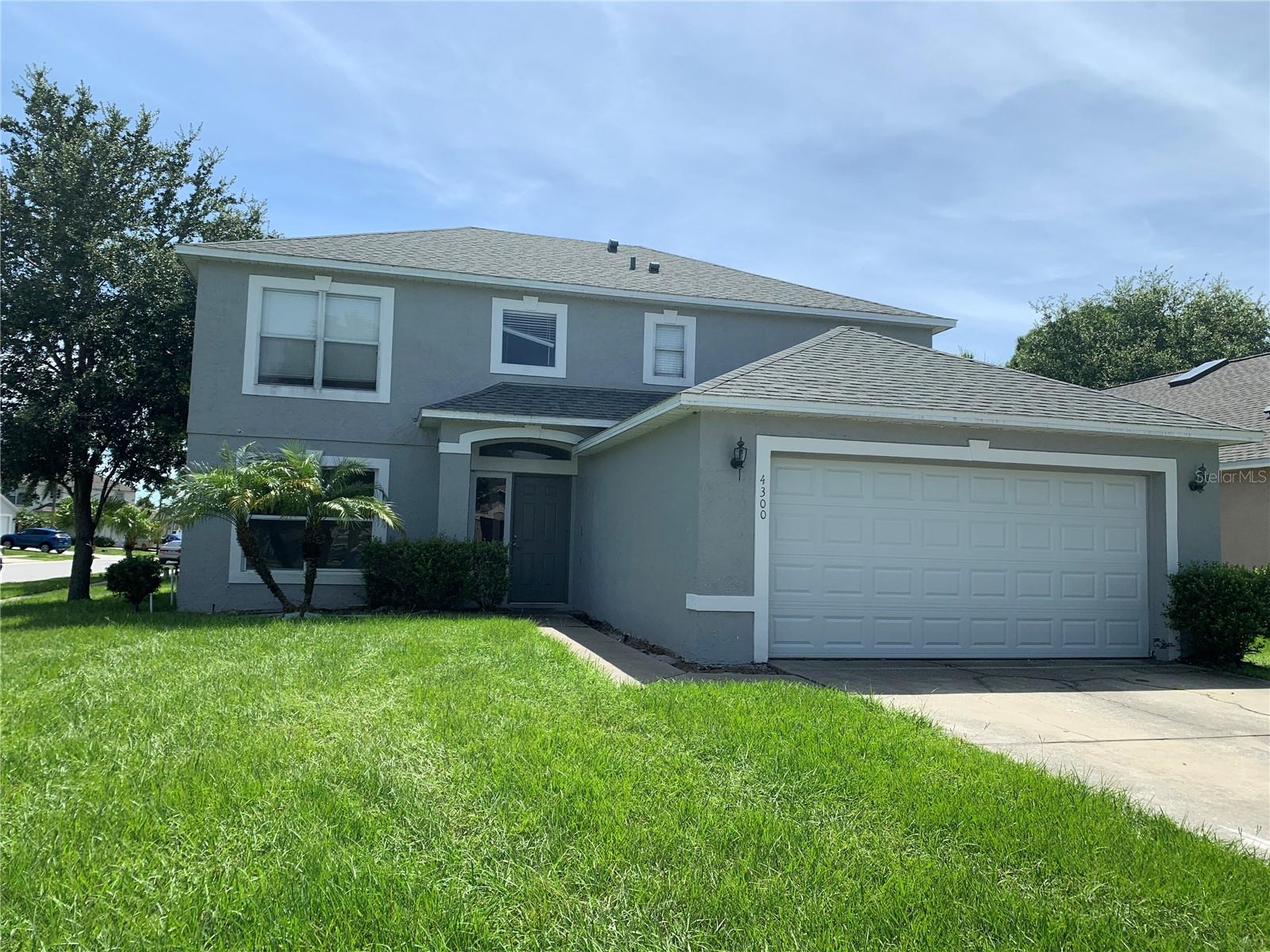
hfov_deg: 67.3
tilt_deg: +6.2
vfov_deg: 53.1
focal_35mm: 26
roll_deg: -2.2
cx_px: 635
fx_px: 954
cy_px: 476
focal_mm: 4.25
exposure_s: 1/2545
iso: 25
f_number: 1.8
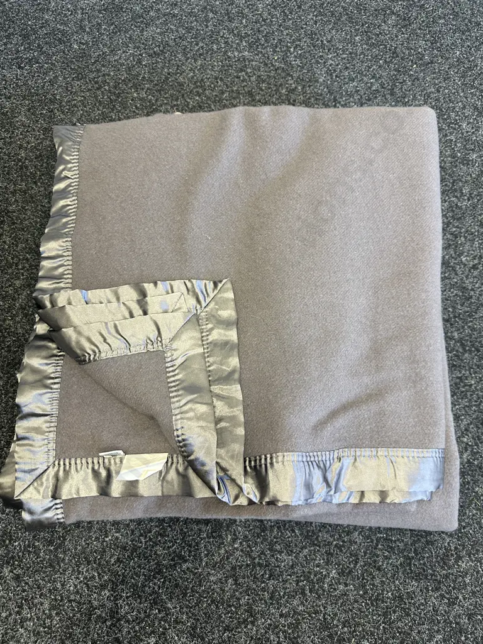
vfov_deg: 71.6
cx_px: 242
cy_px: 322
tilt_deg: -73.2
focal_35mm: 24
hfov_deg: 56.8
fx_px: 446
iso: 160
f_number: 1.78
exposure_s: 1/50
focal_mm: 6.86
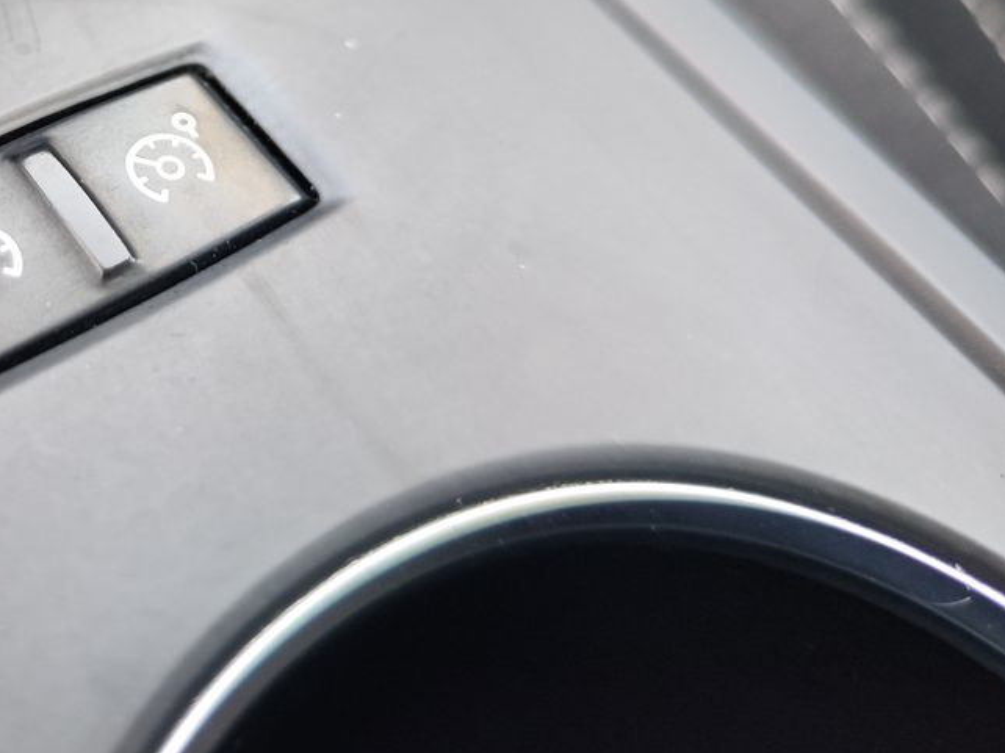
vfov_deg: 32.4
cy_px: 119
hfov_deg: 40.5
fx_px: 1248
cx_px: 99
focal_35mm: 43
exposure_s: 1/356
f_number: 1.69
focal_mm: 7.01
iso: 3194
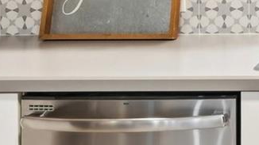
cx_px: 396
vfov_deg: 15.4
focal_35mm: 72
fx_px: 494
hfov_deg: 23.2
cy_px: -74
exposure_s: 1/20
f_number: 8
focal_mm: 14
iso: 400
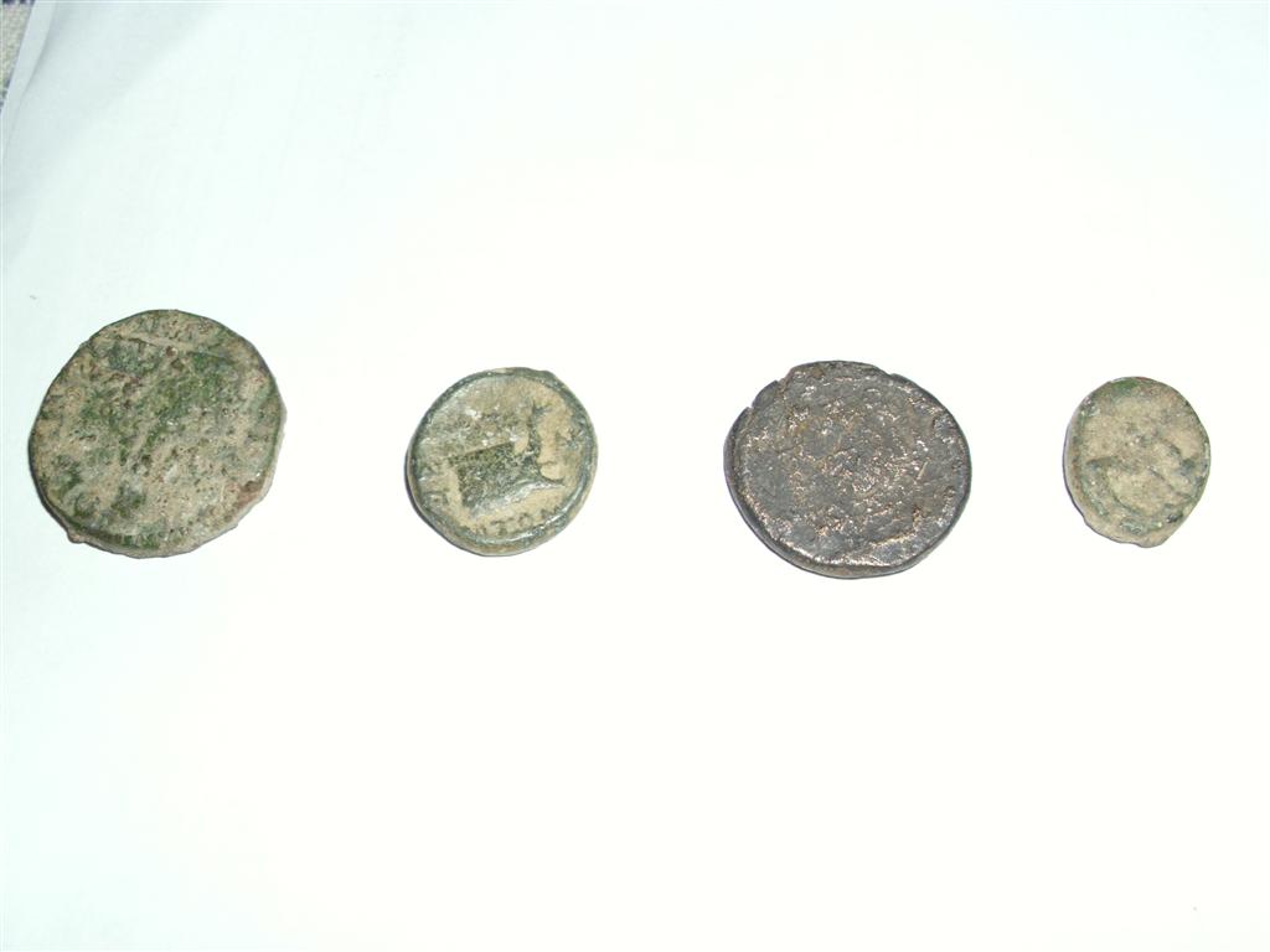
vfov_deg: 40.7
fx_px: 1284
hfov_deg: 52.6
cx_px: 635
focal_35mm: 35
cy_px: 476
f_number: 4.3
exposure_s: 1/60
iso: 100
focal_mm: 6.2
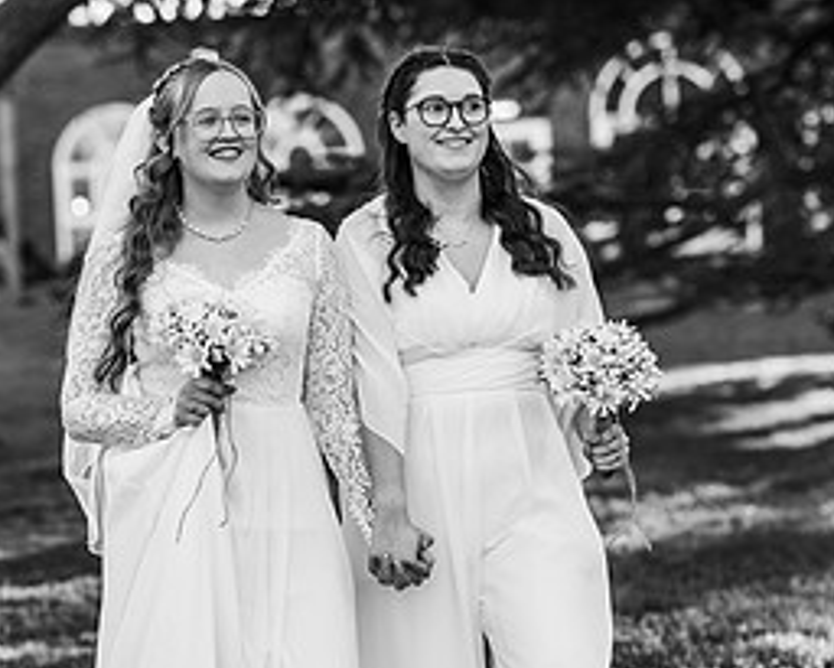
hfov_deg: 13.8
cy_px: 437
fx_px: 3457
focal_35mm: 140
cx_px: 376
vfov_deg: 11.0
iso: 100
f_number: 2.5
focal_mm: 85
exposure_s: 1/800
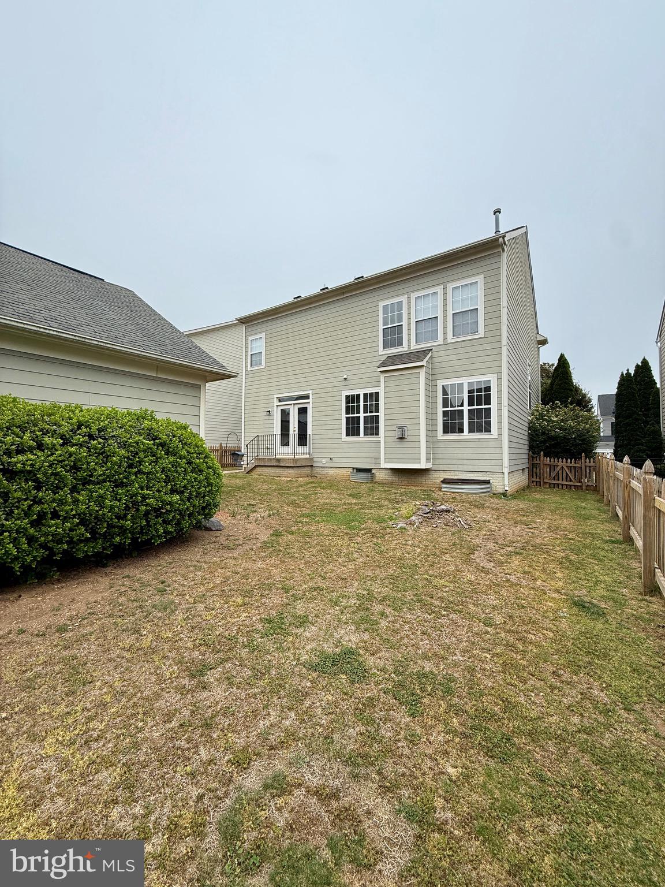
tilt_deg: +2.0
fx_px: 359
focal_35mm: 14
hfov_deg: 85.7
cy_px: 444
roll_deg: -0.3
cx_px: 332
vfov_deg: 102.1
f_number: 2.2
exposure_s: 1/613
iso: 50
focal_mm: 2.22
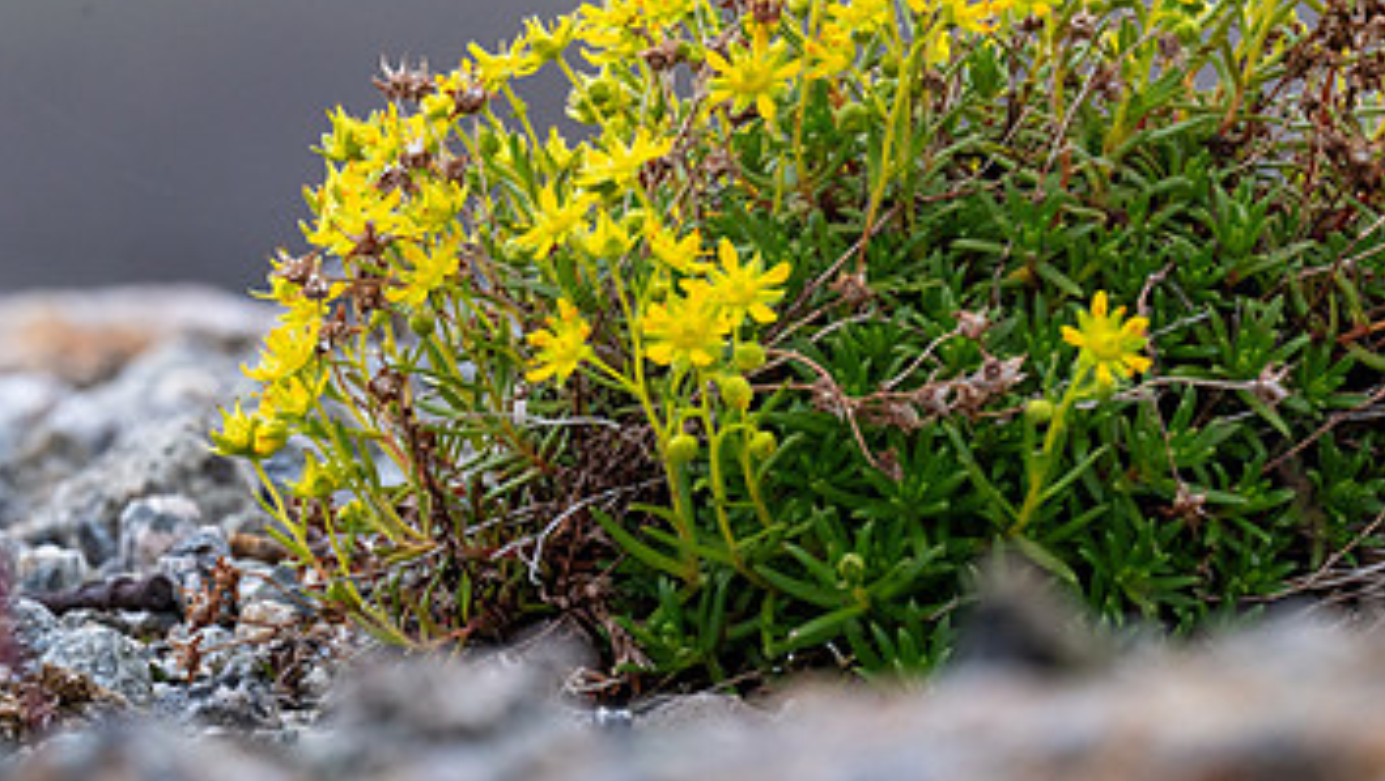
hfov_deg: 2.5
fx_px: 31600
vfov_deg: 1.4
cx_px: 1126
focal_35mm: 860
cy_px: 139
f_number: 14
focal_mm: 500
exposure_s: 1/160
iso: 1250
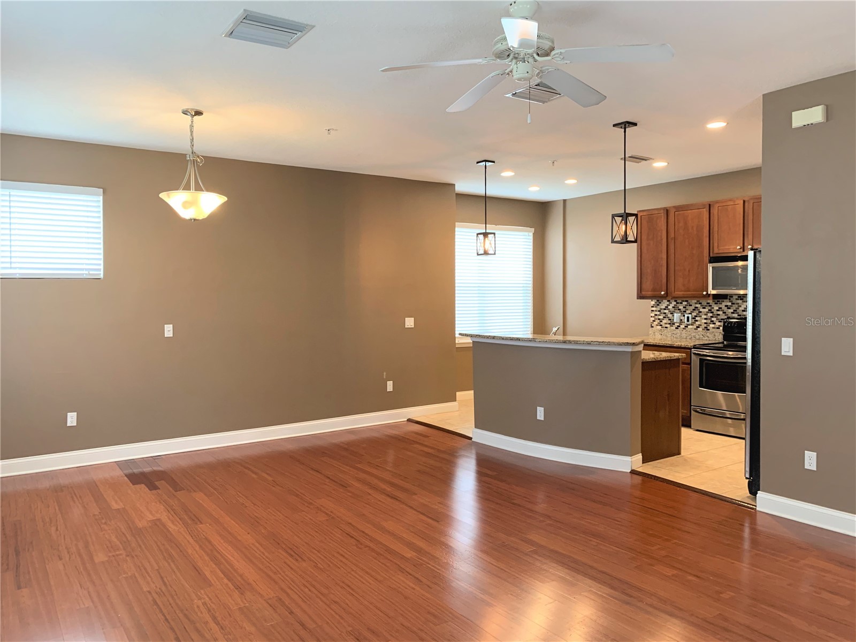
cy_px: 321
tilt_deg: -1.6
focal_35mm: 26
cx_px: 428
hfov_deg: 67.3
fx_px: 643
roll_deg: -0.4
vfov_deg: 53.1
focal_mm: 4.25
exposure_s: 1/60
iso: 160
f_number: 1.8
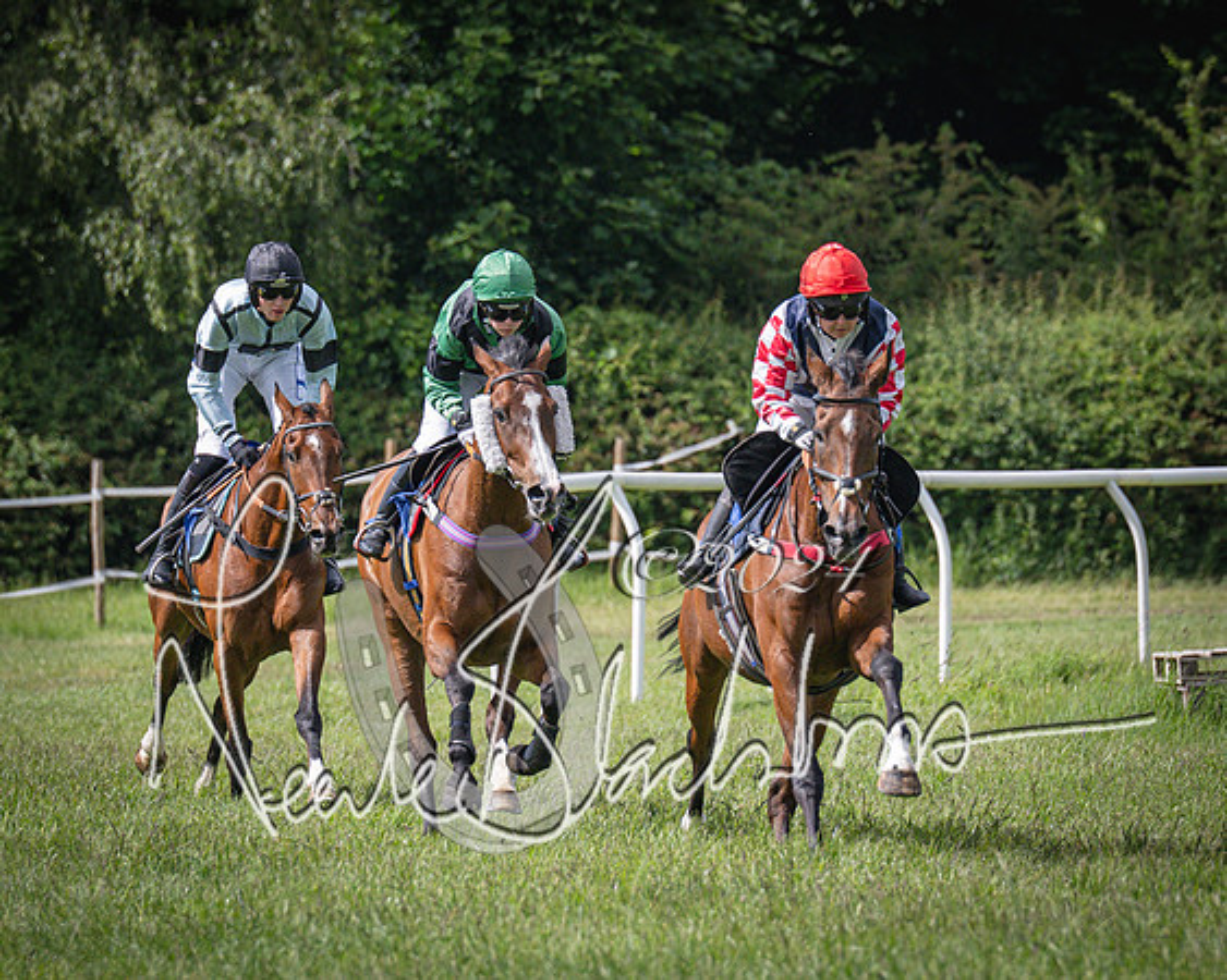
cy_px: 490
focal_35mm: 494
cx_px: 563
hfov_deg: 3.9
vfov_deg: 3.1
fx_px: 17939
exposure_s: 1/3200
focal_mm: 200
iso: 400
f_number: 4
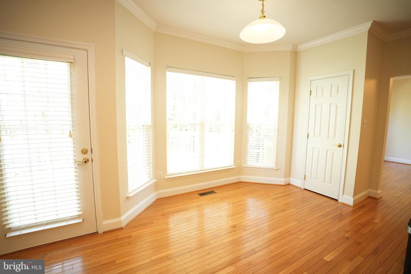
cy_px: 137
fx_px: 183
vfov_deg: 73.8
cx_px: 206
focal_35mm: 16
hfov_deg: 96.7
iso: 400
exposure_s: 1/60
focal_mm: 16
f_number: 2.8
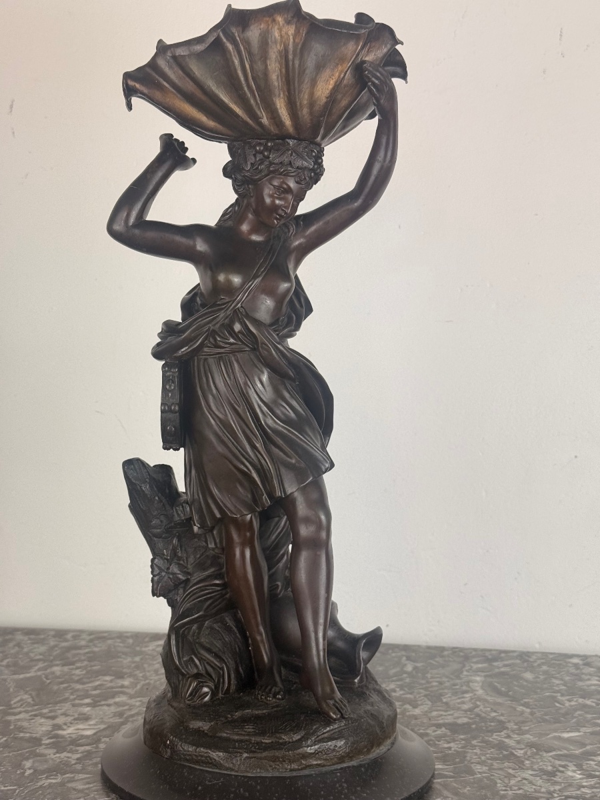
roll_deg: -1.3
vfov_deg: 39.7
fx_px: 1109
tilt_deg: -2.3
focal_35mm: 48
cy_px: 400
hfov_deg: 30.3
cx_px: 300
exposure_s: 1/176
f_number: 1.78
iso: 50
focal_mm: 6.76
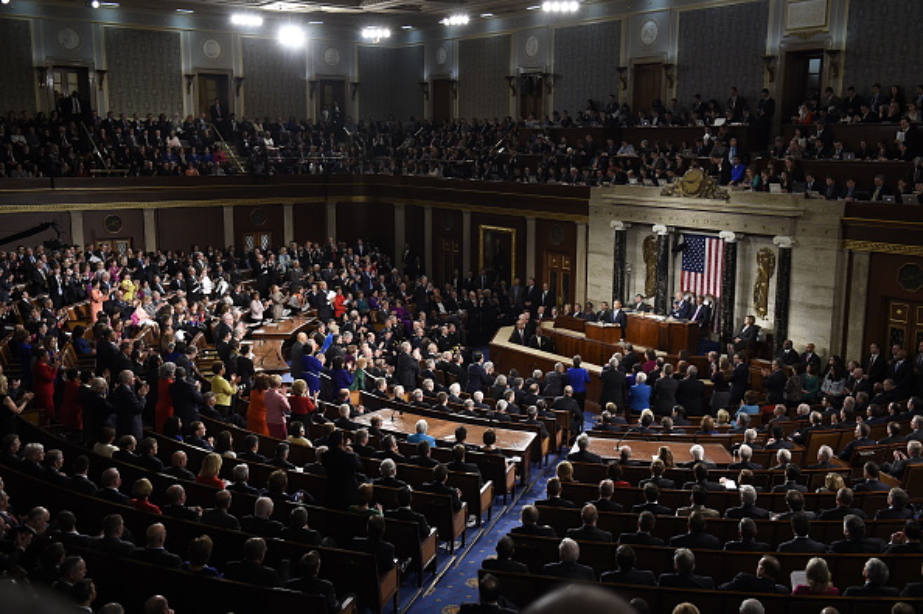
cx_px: 462
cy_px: 307
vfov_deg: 35.0
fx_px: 973
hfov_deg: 50.7
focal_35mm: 38
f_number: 5.6
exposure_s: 1/250
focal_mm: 38
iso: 2500
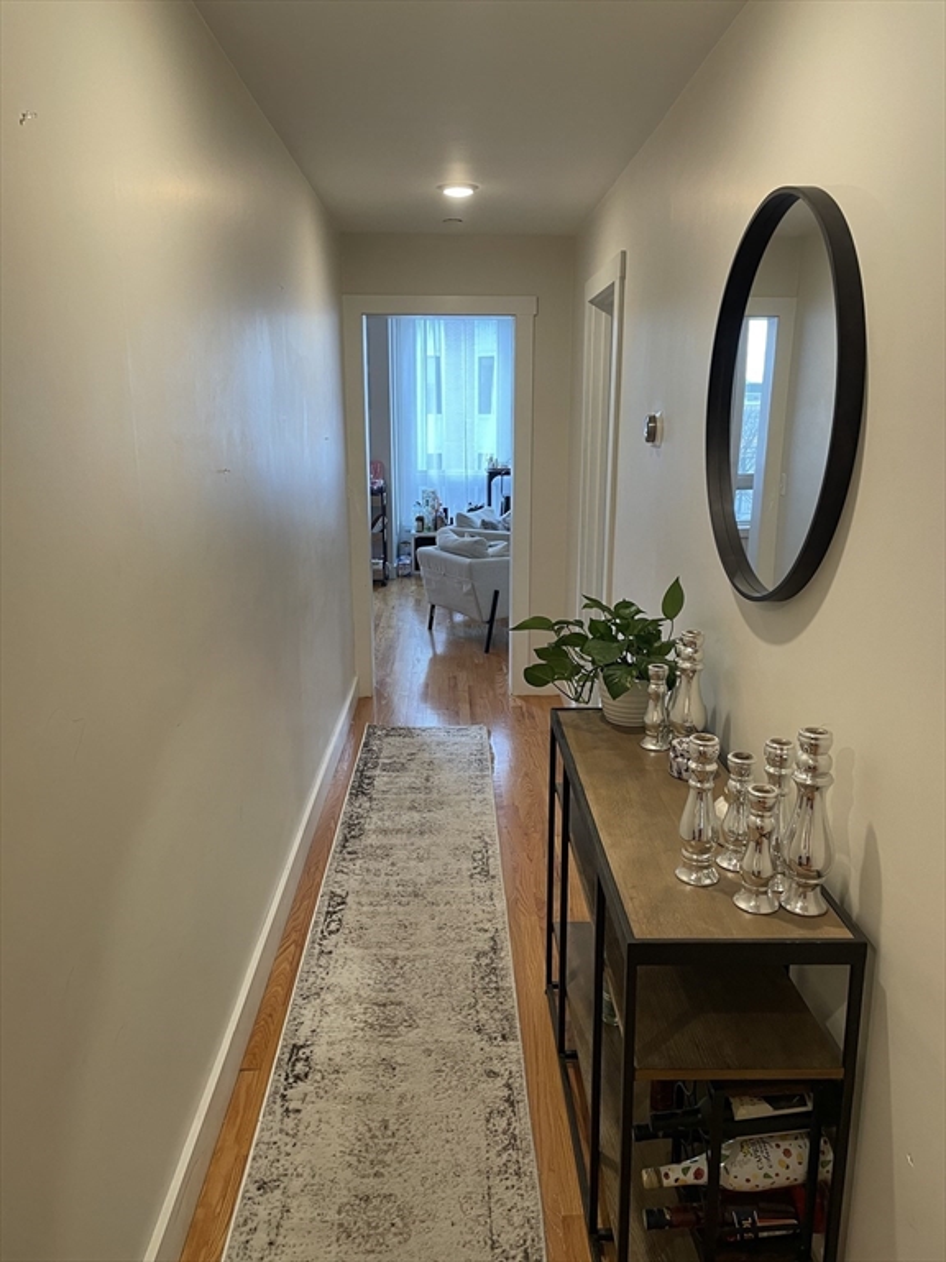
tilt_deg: -11.9
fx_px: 947
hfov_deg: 53.1
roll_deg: +0.1
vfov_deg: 67.3
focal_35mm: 26
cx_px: 473
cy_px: 631
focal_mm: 4.2
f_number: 1.6
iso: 80
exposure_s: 1/60
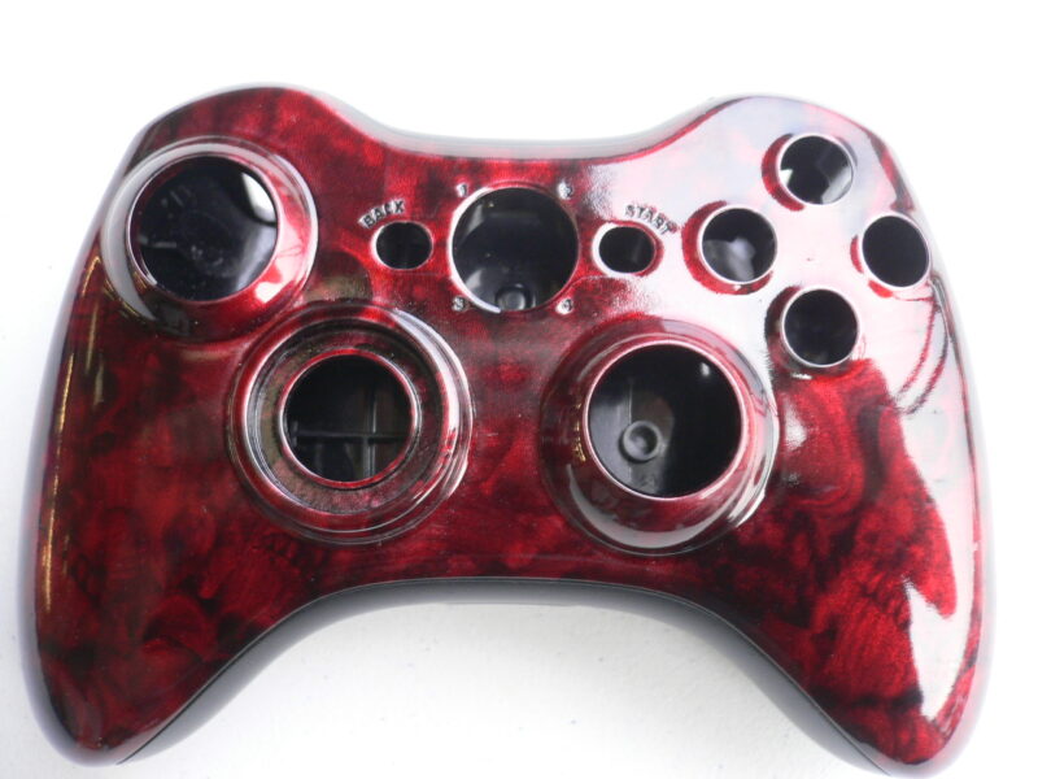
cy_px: 390
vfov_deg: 40.7
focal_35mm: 35
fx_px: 1050
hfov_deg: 52.6
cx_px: 519
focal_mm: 5.8
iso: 100
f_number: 2.8
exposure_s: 1/15
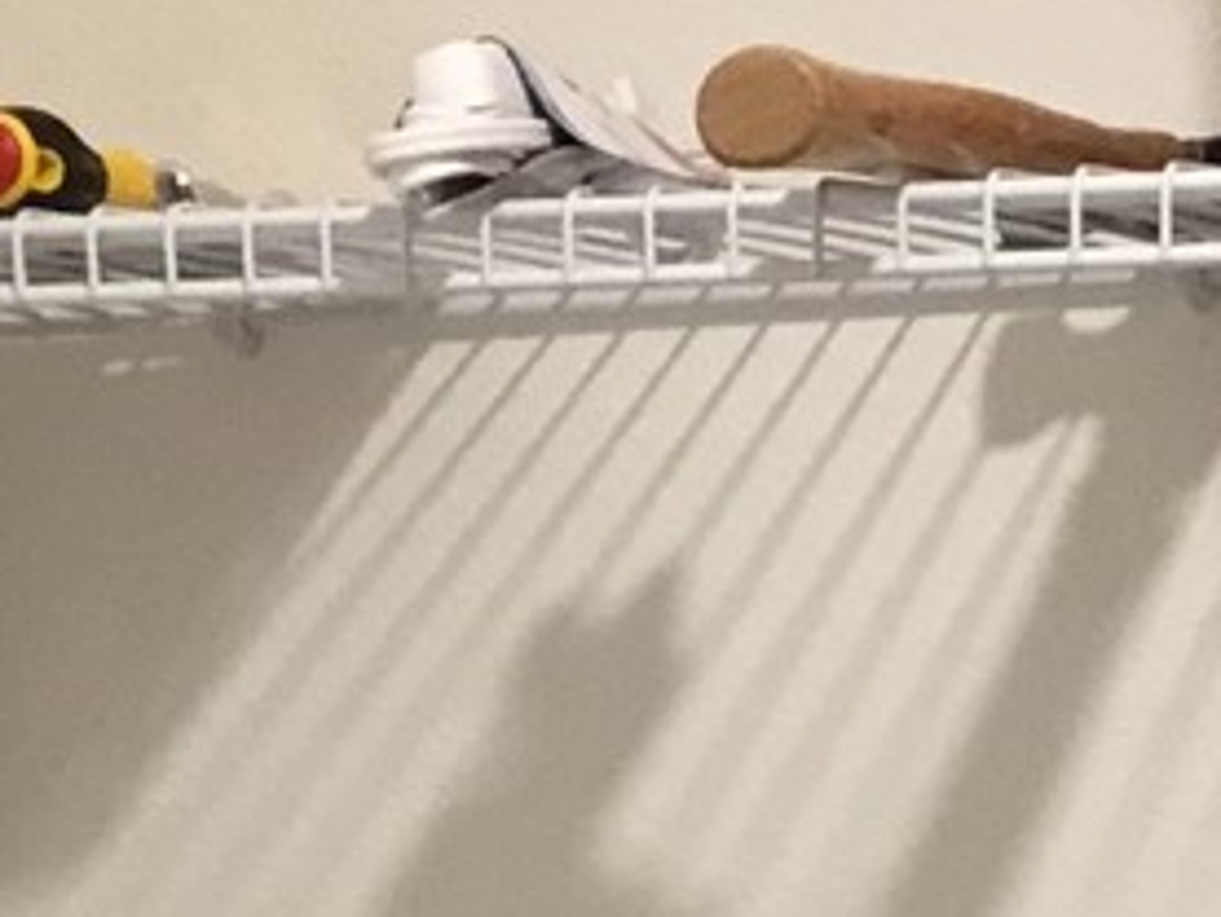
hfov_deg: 11.0
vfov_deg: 7.7
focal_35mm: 179
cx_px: 811
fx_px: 6317
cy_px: 2196
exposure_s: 1/30
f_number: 2.4
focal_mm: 3.3
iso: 80
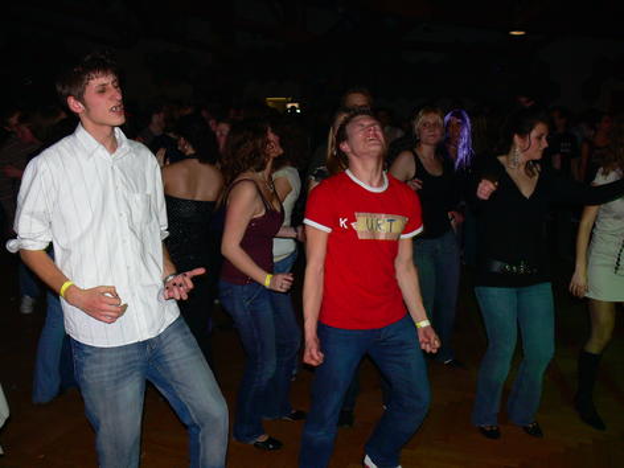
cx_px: 312
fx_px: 631
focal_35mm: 35
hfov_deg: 52.6
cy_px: 234
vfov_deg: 40.7
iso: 100
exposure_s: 1/30
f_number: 2.8
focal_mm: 7.4
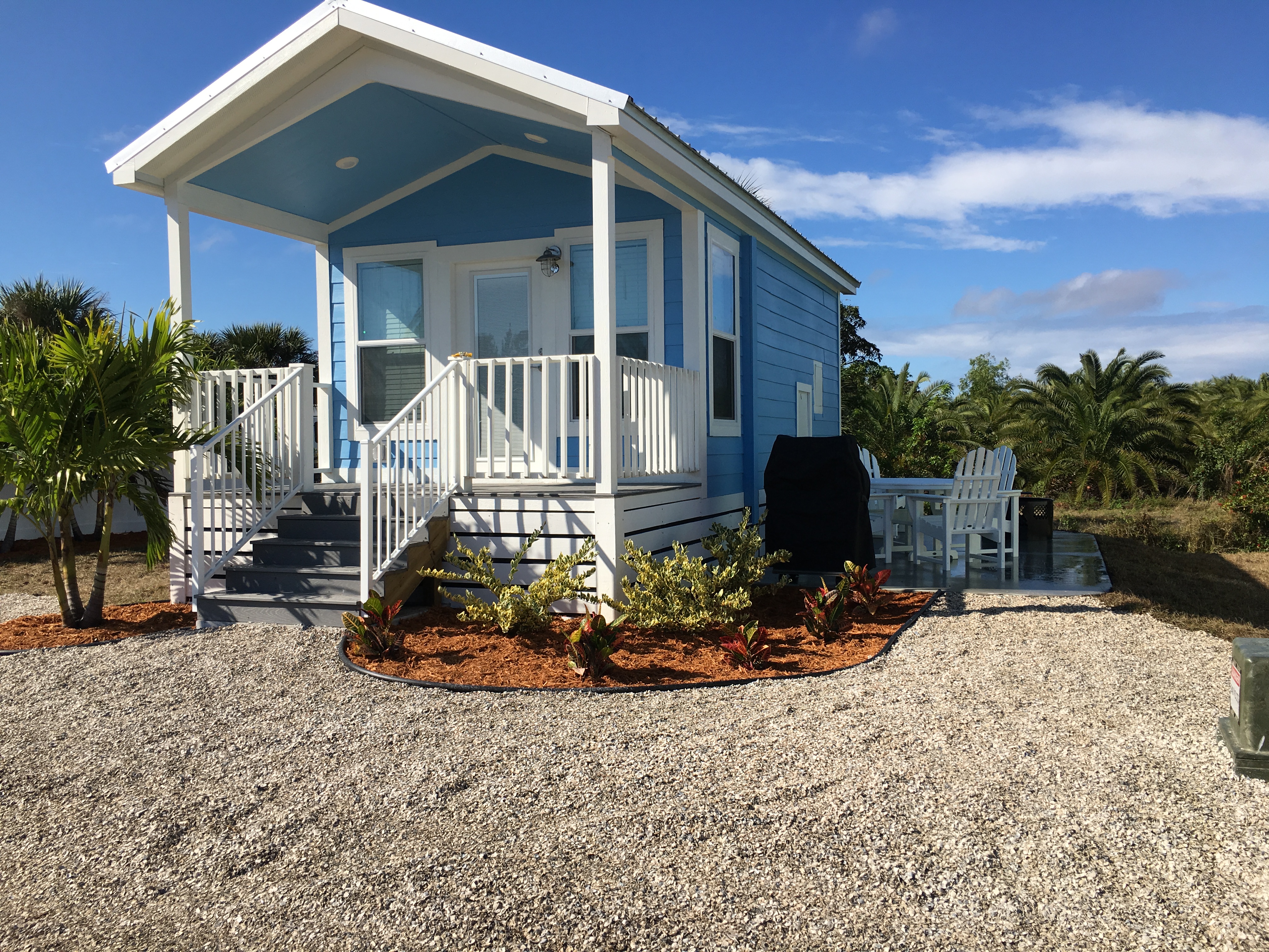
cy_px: 476
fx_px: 1063
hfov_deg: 61.7
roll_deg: -0.4
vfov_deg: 48.2
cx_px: 634
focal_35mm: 29
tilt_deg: -1.0
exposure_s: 1/1923
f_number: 2.2
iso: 25
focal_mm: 4.15
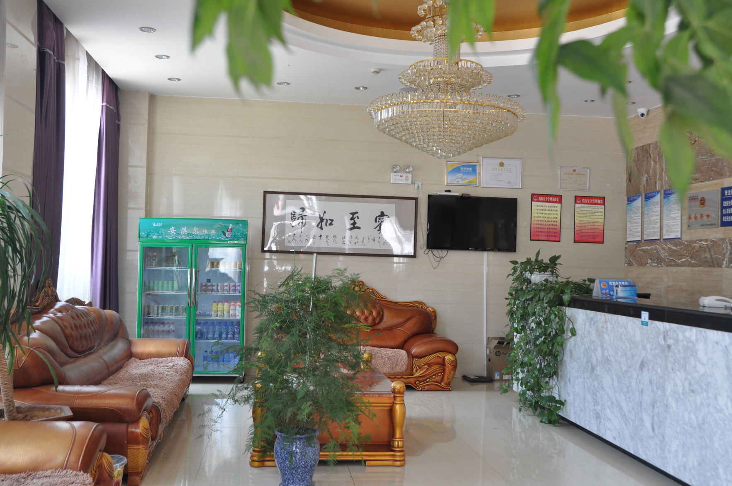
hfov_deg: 49.6
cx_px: 366
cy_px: 243
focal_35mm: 39
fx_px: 792
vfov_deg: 34.1
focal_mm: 26
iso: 320
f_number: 5.6
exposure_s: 1/30
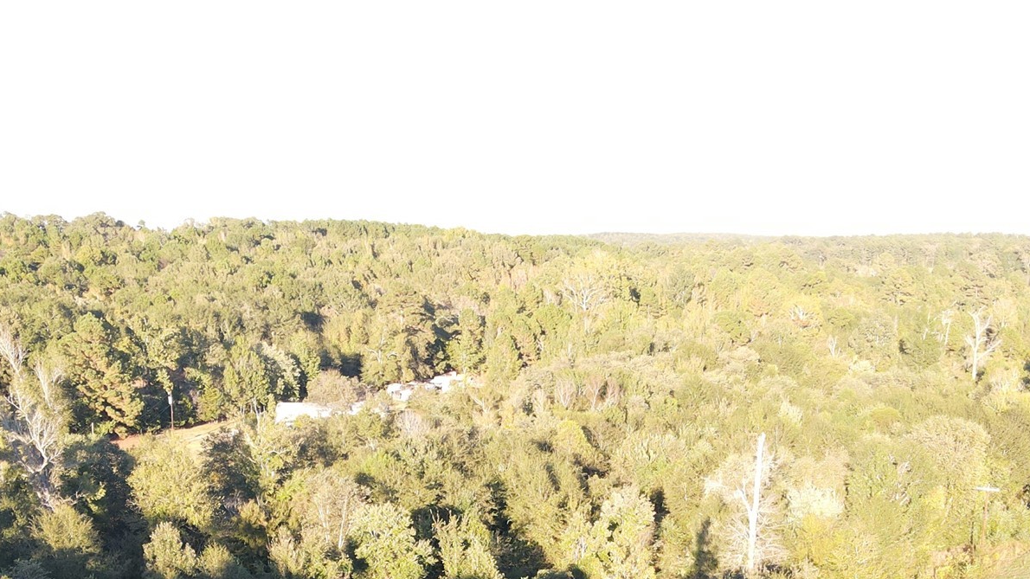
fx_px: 1229
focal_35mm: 45
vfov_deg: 25.1
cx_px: 484
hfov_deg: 45.5
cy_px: 596
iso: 100
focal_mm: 4.5
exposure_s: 1/80
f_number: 2.8
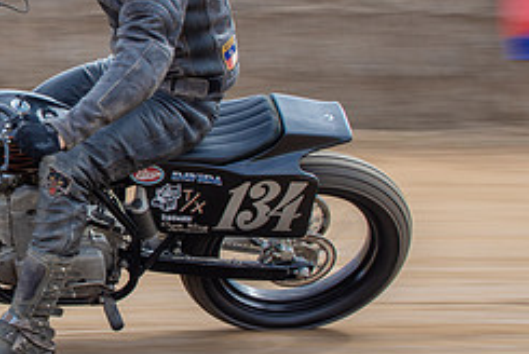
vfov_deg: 7.3
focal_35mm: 189
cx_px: -67
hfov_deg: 10.7
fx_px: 2781
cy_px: 36
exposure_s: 1/125
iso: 125
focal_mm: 50
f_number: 8
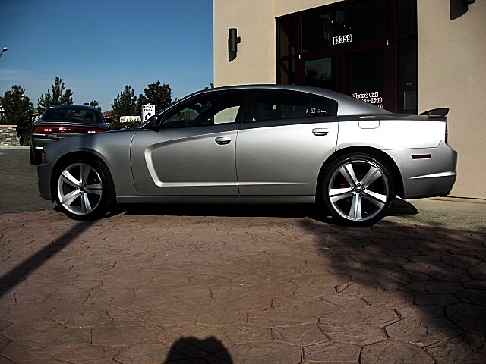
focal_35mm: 36
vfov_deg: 39.7
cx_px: 243
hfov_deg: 51.4
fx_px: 505
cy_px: 182
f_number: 7.9
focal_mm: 6.3
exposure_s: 1/200
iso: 50
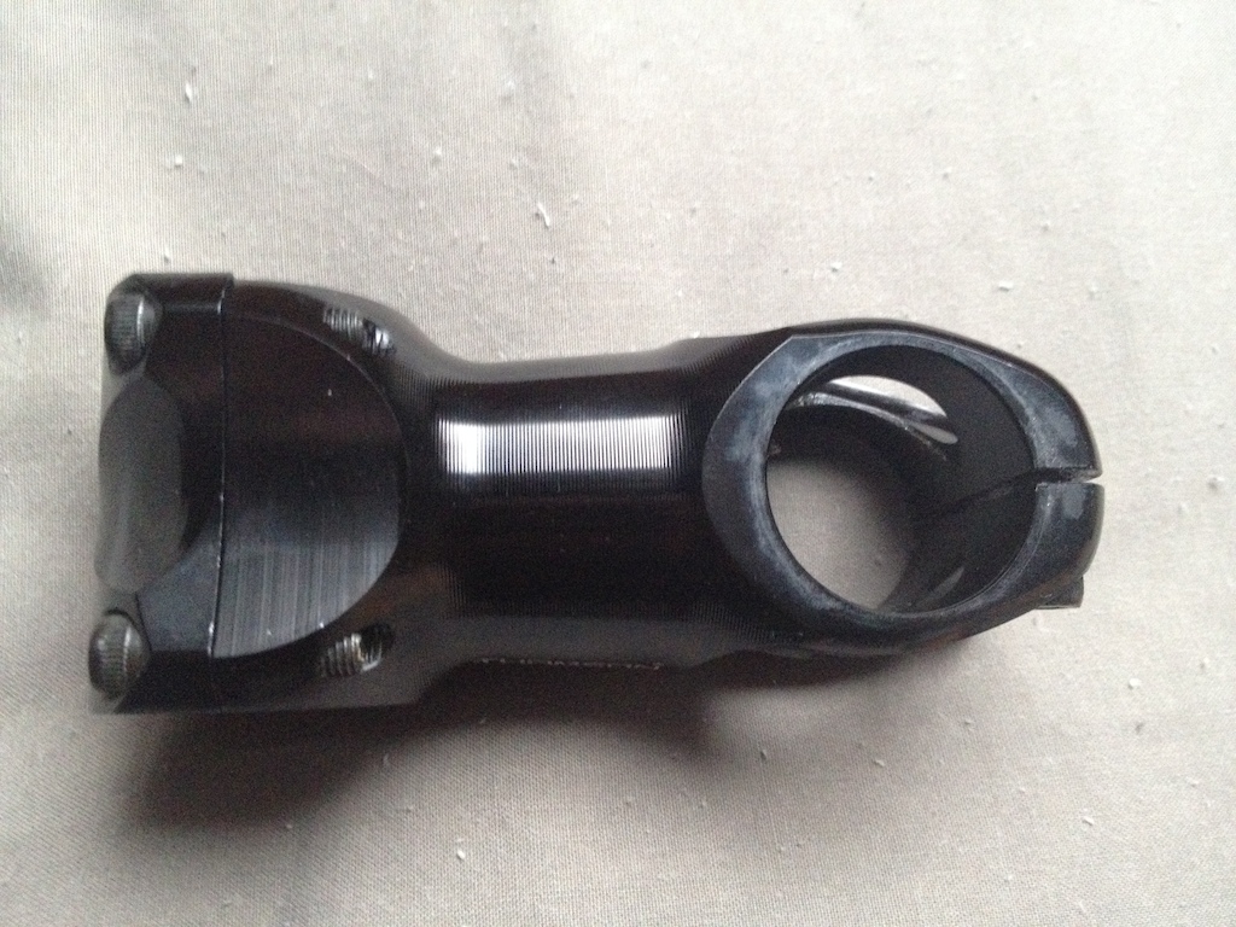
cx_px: 618
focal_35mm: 35
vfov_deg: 40.7
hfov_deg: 52.6
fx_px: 1250
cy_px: 464
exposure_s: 1/15
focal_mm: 4.28
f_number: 2.4
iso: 640
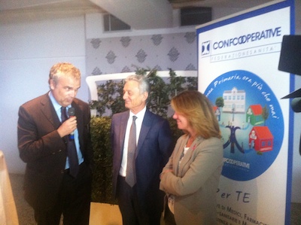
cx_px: 150
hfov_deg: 52.7
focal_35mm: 35
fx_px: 304
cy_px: 112
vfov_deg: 40.6
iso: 500
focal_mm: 3.85
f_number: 2.8
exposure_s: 1/15
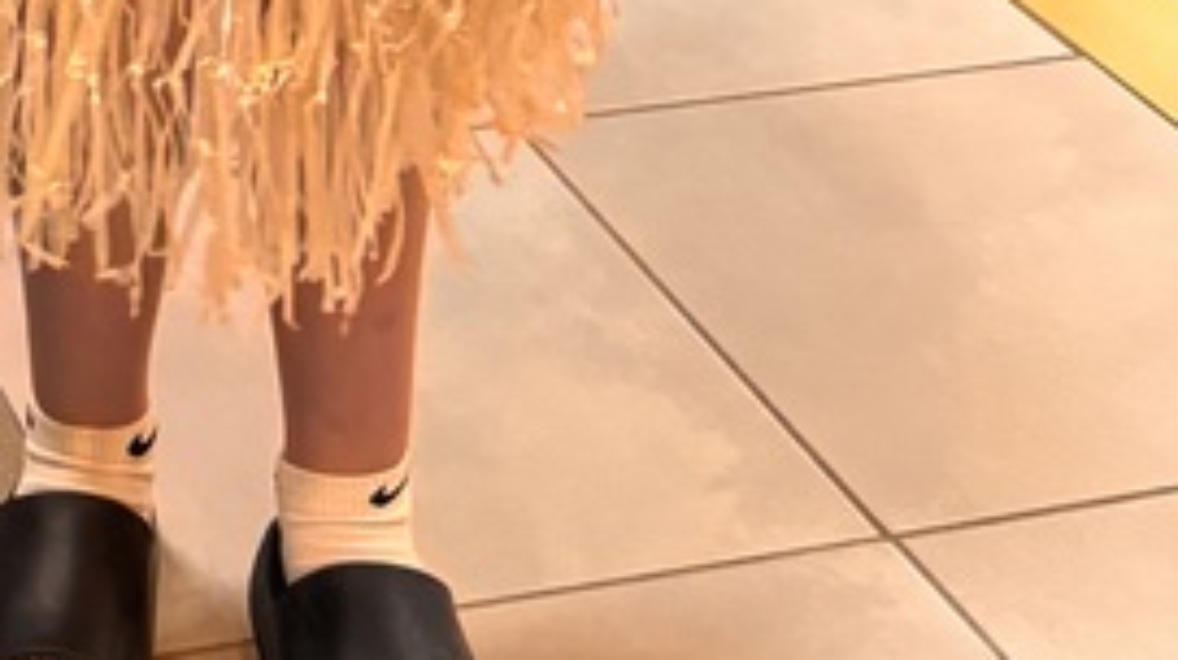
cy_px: -1272
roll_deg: +0.7
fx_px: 3340
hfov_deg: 18.6
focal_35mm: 107
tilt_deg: -8.6
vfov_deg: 9.2
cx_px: -348
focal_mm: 5.96
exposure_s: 1/60
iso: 250
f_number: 1.6
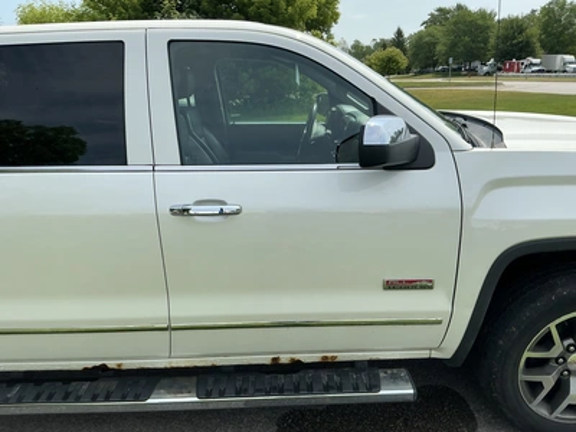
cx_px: 288
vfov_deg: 49.7
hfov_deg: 63.4
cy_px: 216
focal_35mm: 28
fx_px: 466
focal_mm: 3
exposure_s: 1/1912
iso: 25
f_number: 1.8
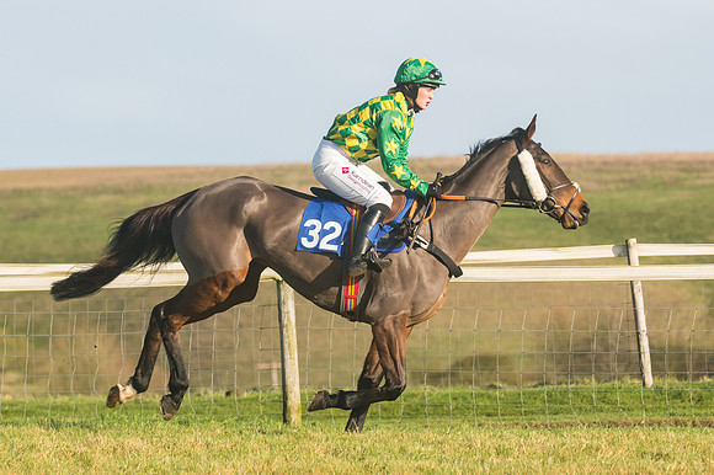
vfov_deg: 5.4
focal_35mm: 255
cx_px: 357
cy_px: 238
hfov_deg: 8.1
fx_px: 5054
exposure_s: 1/5000
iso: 400
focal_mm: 170
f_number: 5
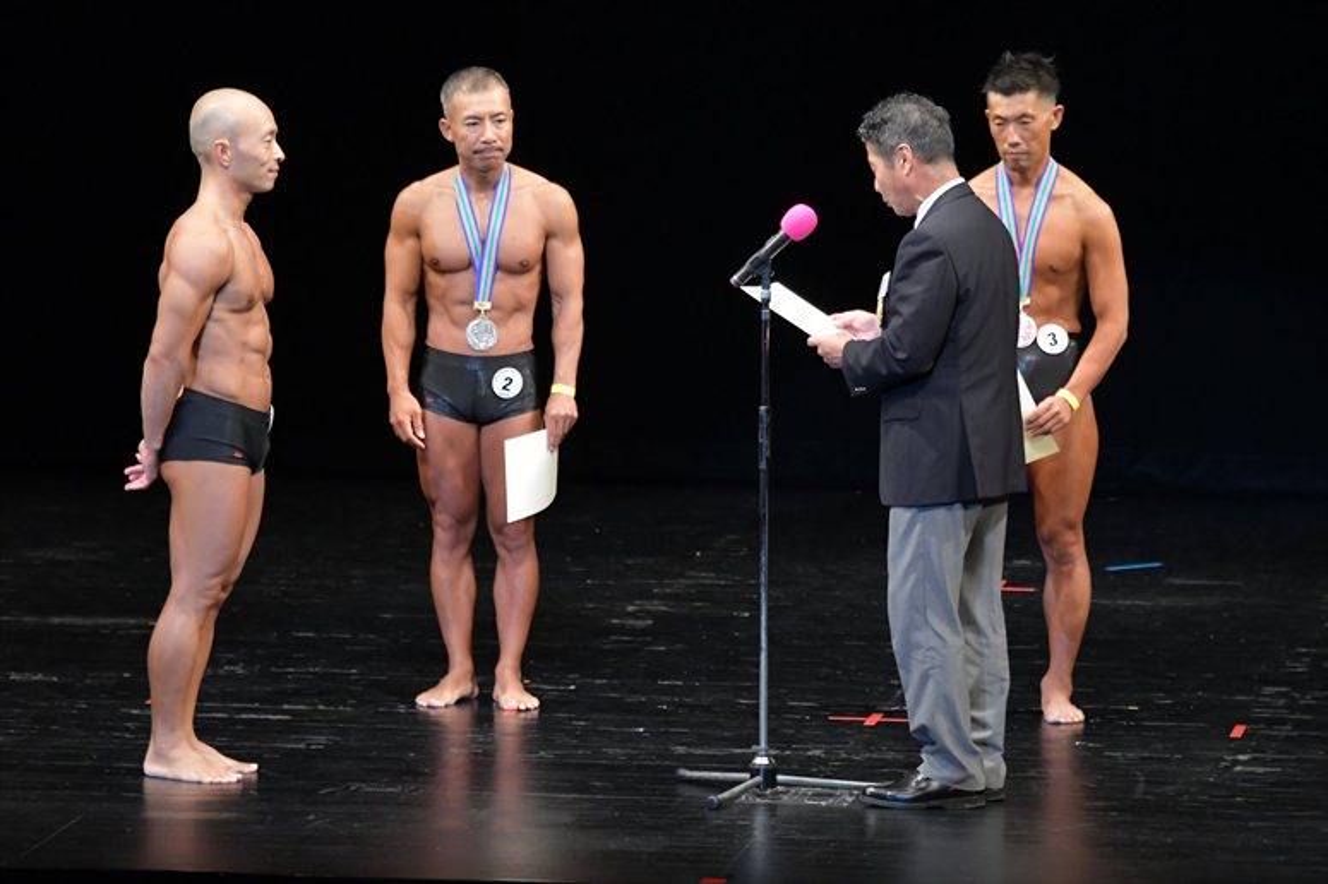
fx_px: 9402
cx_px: 664
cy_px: 442
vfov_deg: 5.4
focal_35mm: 255
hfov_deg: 8.1
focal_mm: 170
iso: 3200
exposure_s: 1/400
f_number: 5.6
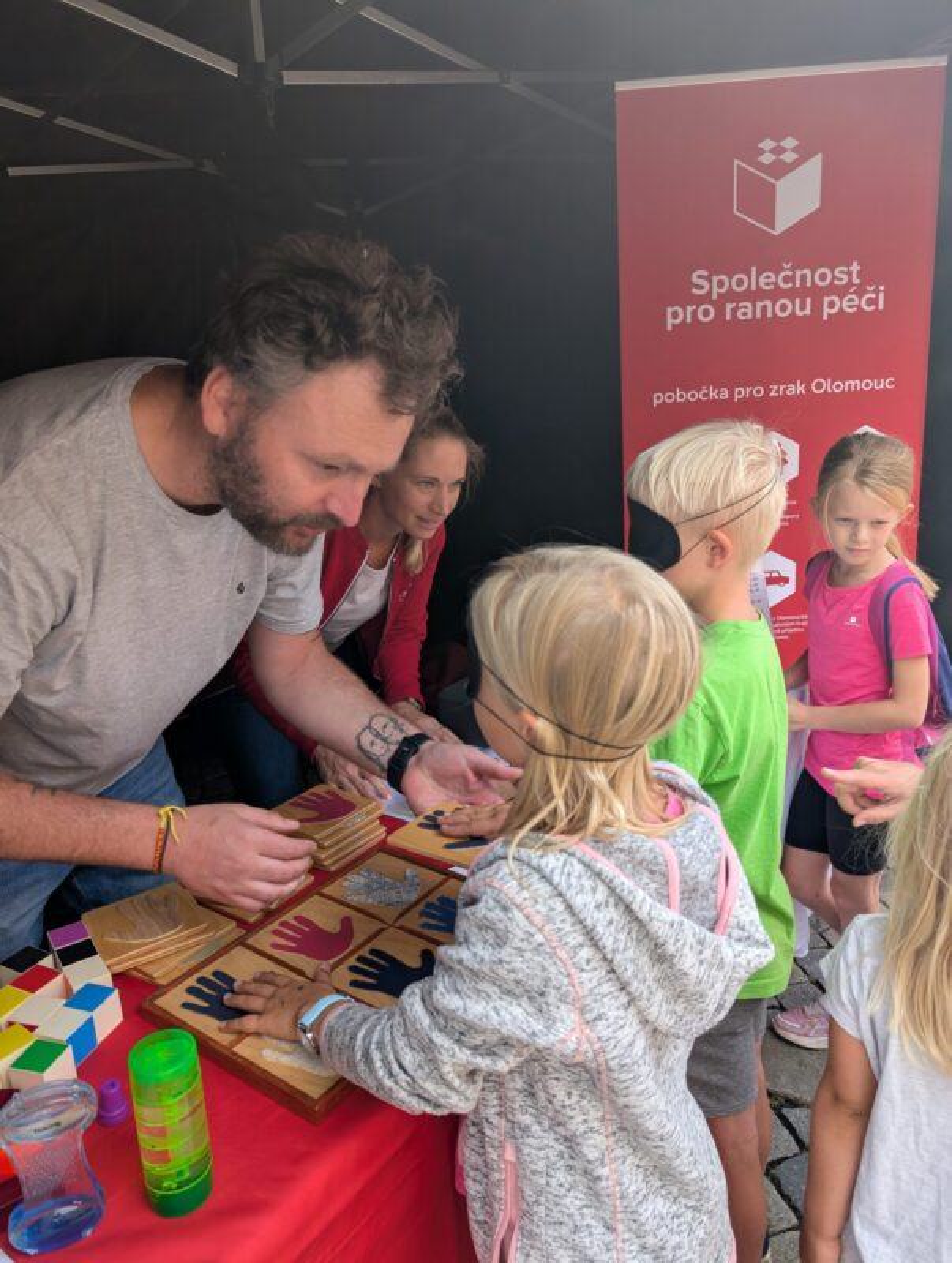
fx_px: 877
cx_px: 476
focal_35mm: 24
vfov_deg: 71.5
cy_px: 632
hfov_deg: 57.0
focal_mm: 6.9
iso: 20
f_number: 1.68
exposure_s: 1/150
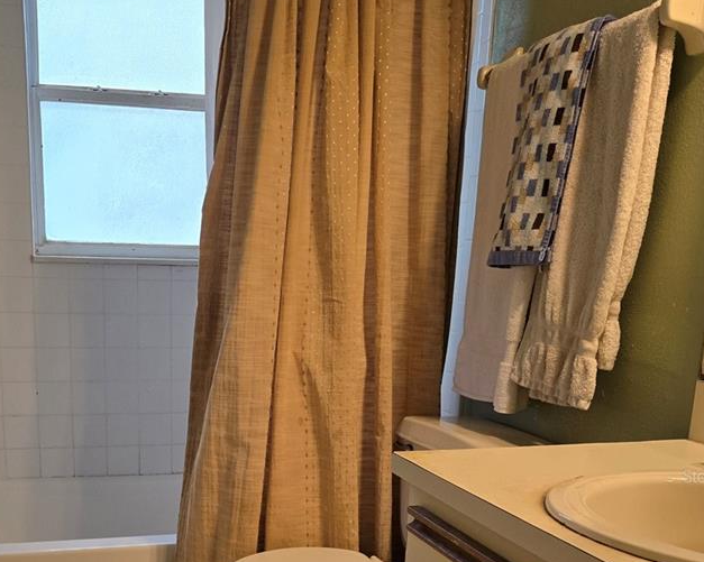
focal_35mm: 43
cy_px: 476
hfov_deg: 42.5
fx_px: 896
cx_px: 257
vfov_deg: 33.5
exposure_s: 1/120
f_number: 1.8
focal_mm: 5.4
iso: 125
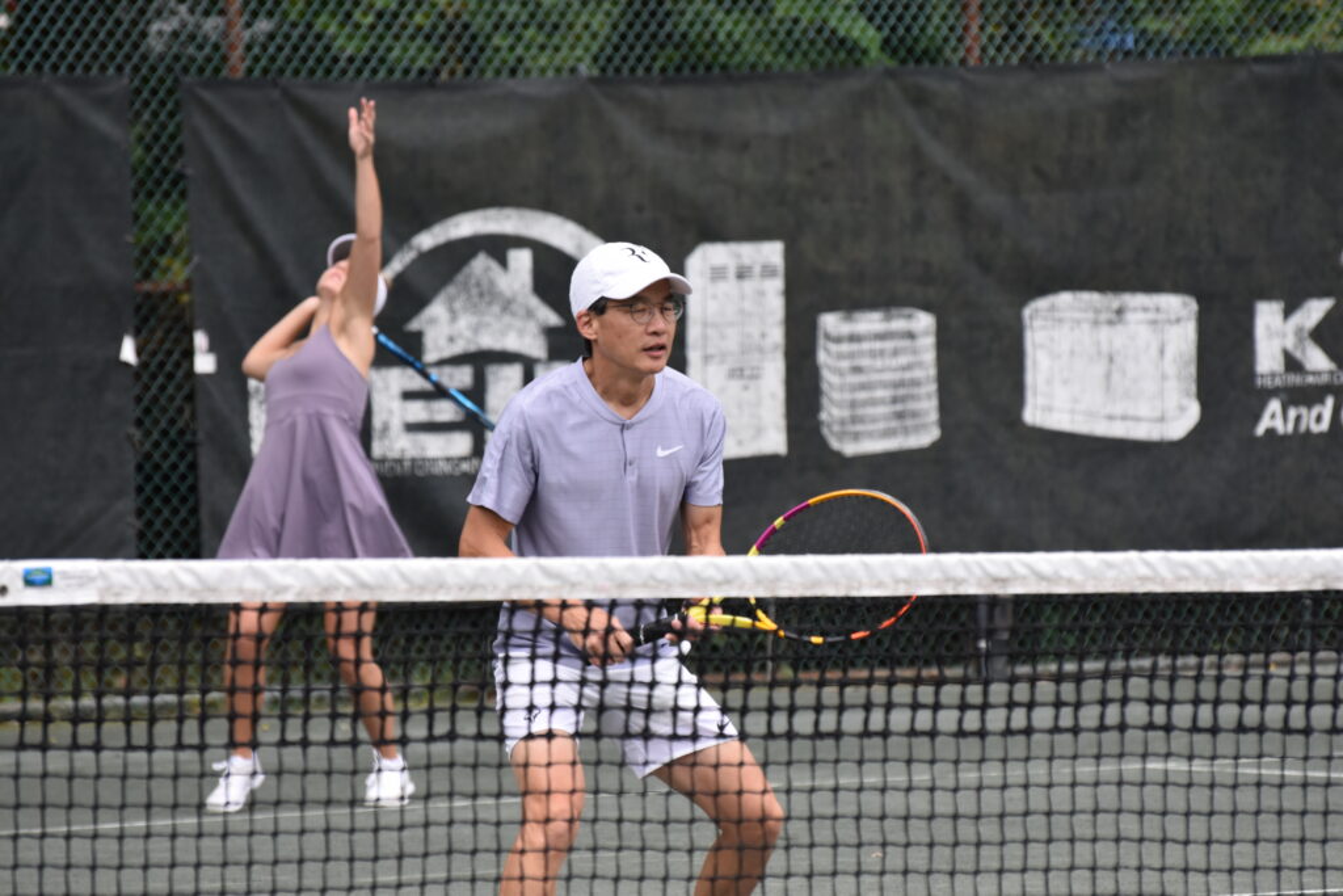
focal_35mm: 292
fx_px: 10913
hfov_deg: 7.0
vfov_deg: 4.7
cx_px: 672
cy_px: 448
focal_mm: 195
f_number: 5.3
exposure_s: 1/1000
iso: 720
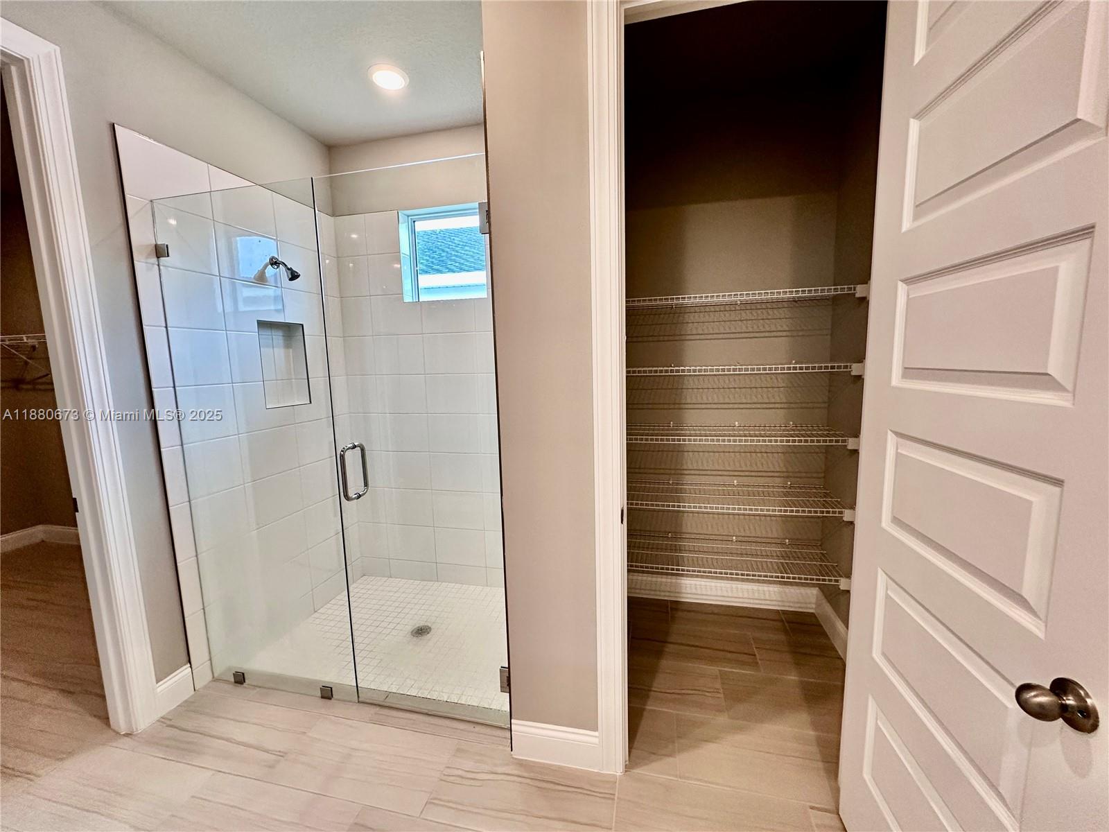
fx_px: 449
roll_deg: +1.4
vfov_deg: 85.7
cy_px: 416
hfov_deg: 102.1
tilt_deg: -7.0
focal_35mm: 14
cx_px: 554
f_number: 2.2
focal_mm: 2.22
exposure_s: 1/120
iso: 200
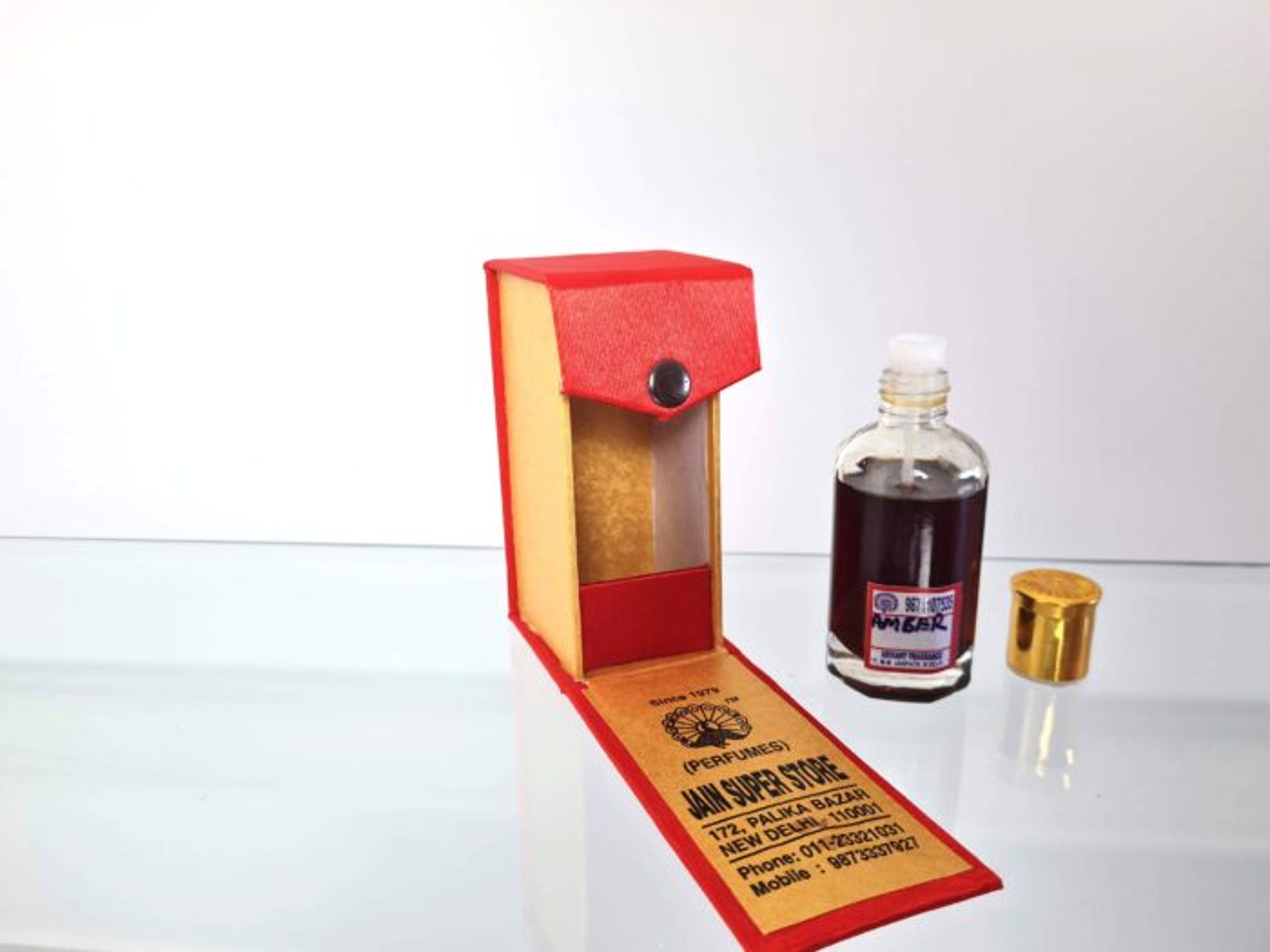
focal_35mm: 26
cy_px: 476
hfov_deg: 67.3
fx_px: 954
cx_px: 635
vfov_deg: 53.1
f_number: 1.8
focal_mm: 5.4
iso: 50
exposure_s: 1/60
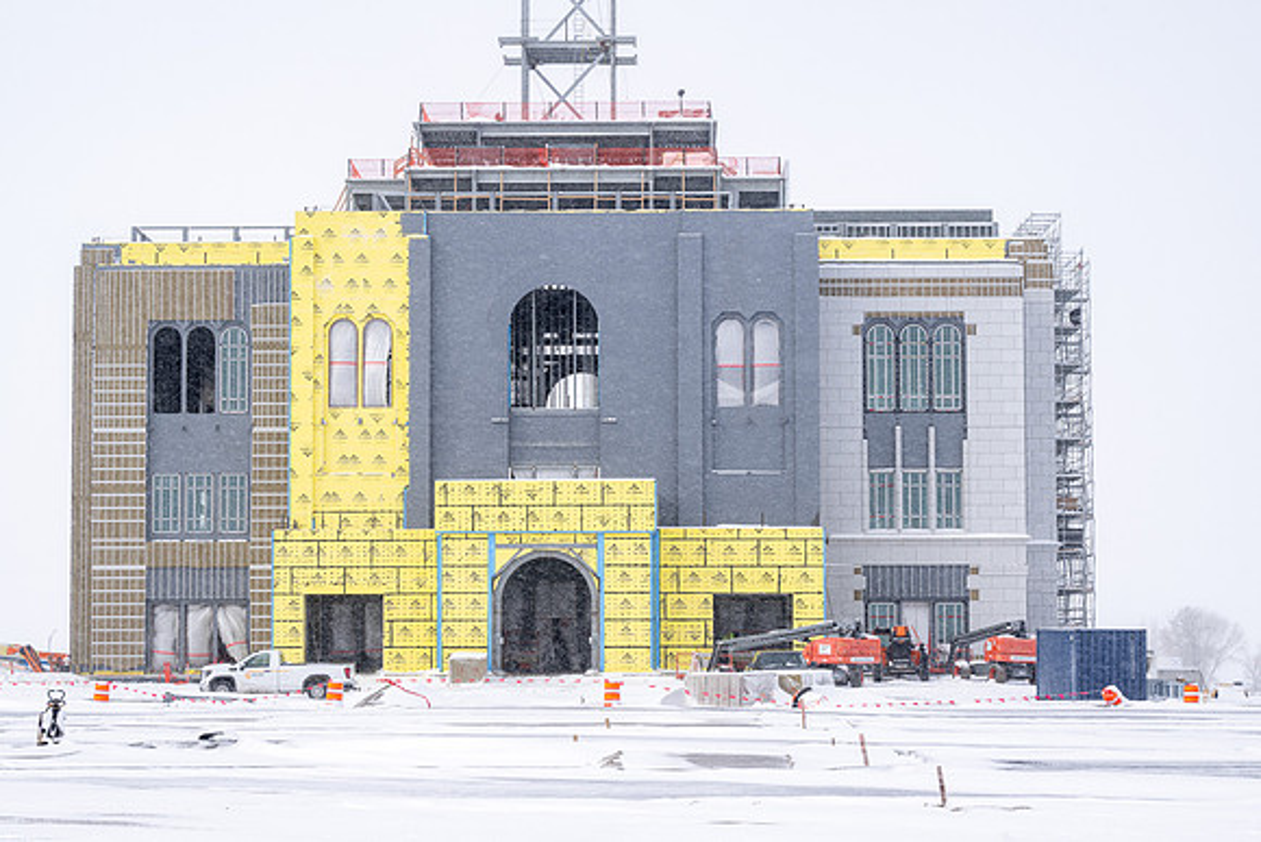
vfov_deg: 14.6
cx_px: 630
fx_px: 3275
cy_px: 421
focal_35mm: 93
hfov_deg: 21.8
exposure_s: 1/250
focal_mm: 93
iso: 100
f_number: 10
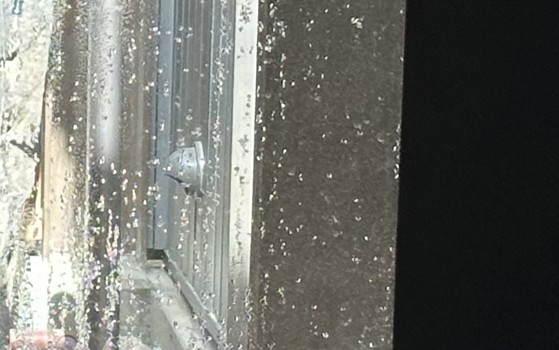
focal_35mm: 254
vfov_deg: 5.1
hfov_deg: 7.8
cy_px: 421
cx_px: -700
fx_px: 3870
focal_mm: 6.86
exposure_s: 1/475
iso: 64
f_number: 1.78
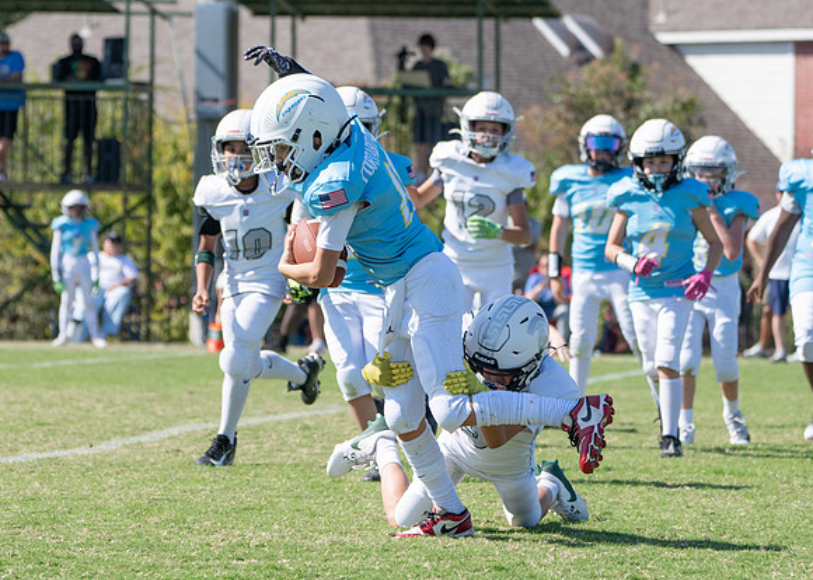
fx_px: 5283
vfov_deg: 6.3
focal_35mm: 229
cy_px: 275
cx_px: 307
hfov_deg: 8.8
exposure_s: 1/1000
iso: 160
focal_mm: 146
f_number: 5
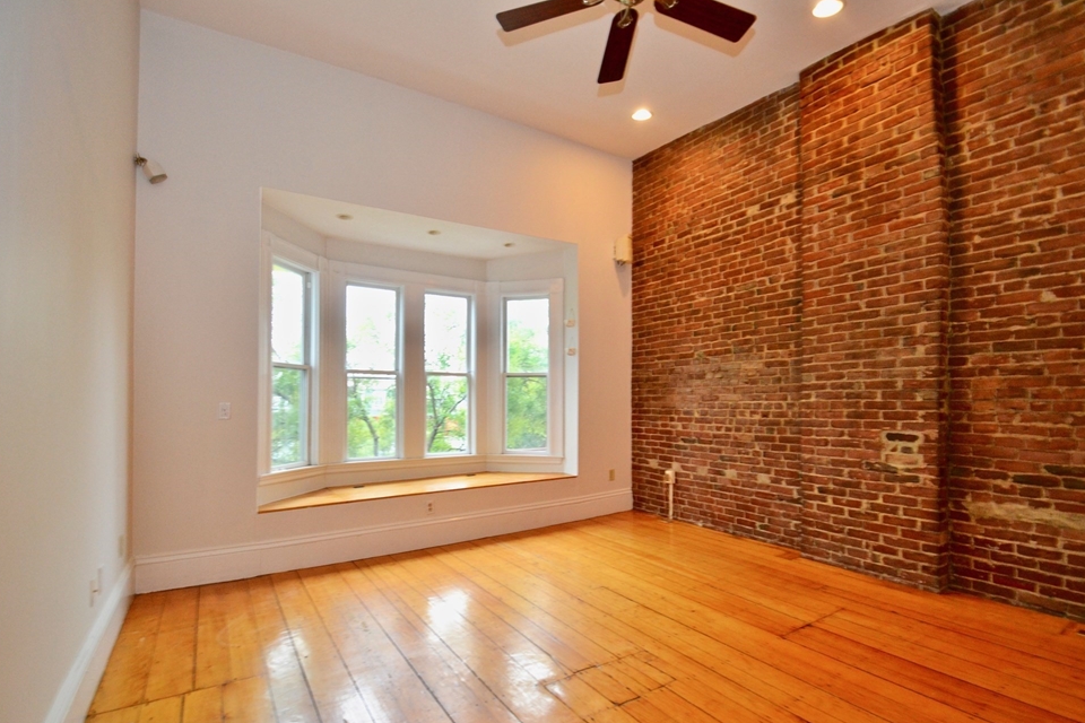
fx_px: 482
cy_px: 382
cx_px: 571
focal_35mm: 16
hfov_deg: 96.7
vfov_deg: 73.7
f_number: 3.5
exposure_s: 1/60
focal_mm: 10
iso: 720
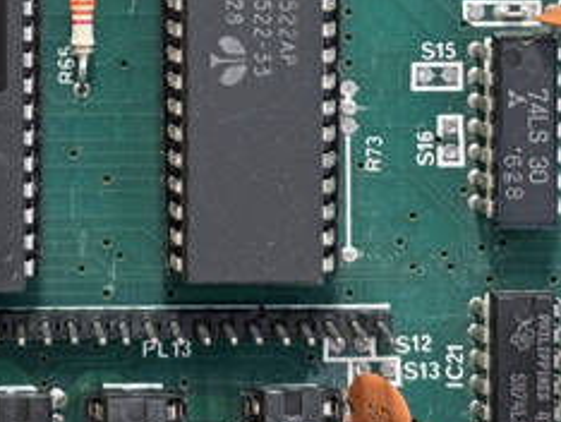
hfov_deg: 11.9
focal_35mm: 164
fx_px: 2661
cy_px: -151
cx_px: -12
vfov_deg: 8.9
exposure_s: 1/241
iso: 100
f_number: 1.8
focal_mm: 6.8
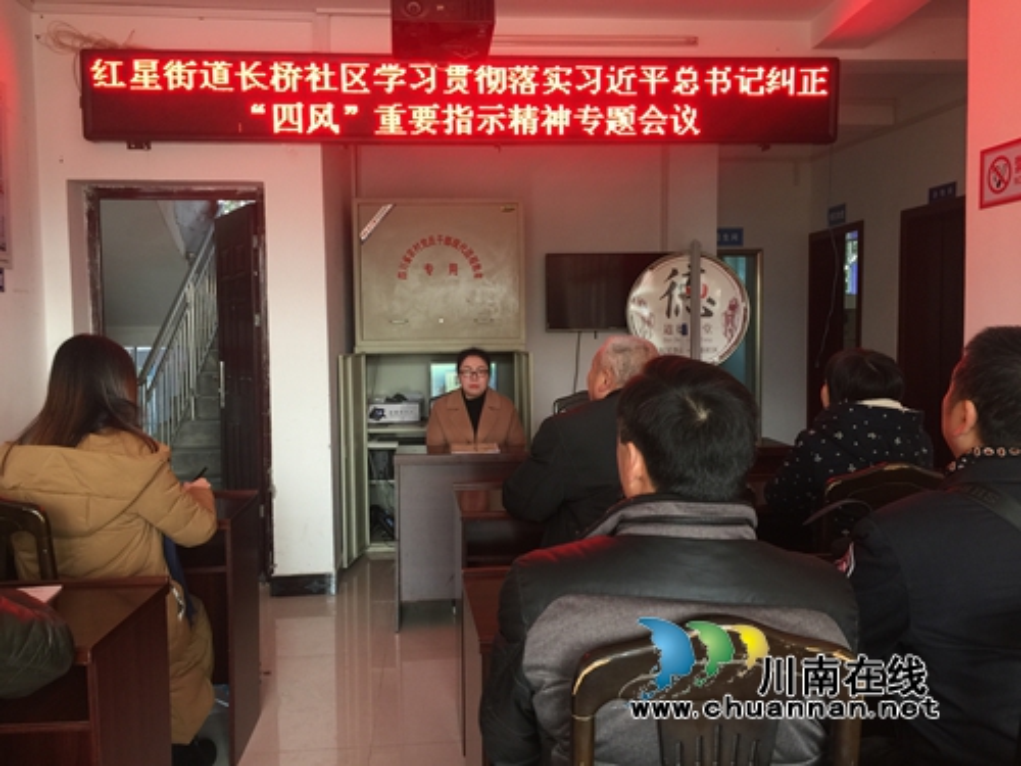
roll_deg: -0.9
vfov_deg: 48.2
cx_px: 510
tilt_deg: -3.9
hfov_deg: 61.7
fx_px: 855
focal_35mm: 29
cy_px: 383
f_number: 2.2
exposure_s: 1/17
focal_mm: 4.15
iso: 40
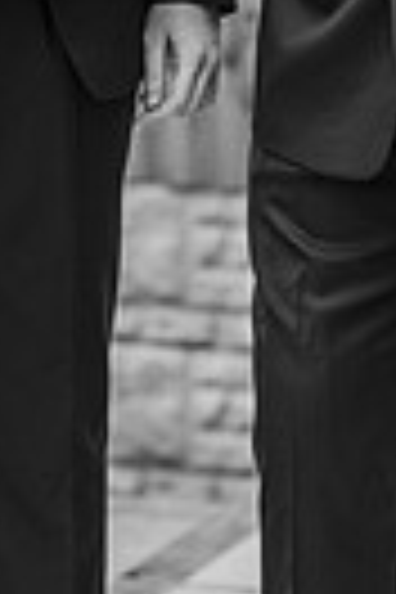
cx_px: 205
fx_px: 4785
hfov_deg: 4.7
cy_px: -207
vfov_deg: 7.0
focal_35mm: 290
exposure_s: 1/400
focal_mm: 85
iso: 100
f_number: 2.5
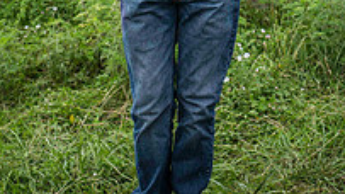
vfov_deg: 9.8
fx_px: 1061
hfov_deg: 18.5
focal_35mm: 116
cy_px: -185
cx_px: 195
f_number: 5.6
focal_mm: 50
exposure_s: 1/320
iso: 640
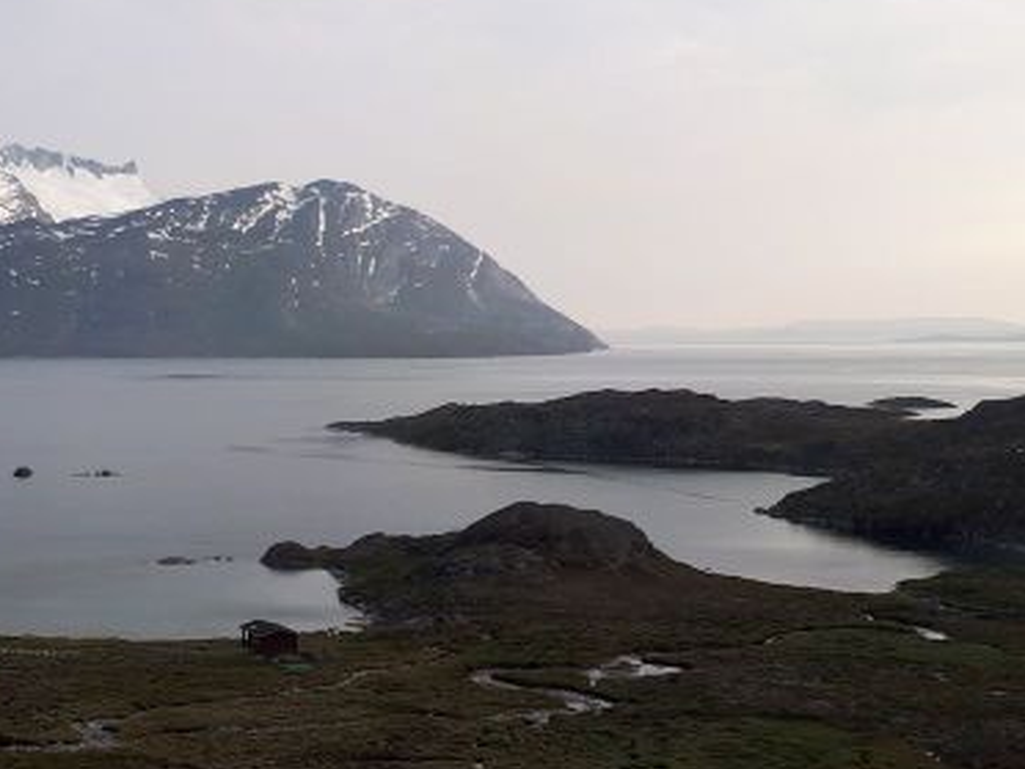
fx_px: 1717
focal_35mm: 58
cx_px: 146
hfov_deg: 32.0
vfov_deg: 25.2
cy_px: 389
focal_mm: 3.6
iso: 40
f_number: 1.9
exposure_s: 1/528
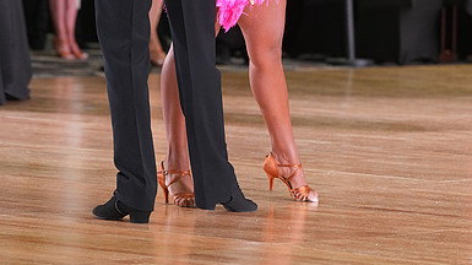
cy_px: -54
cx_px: 236
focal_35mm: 267
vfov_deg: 4.5
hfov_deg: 8.1
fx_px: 3340
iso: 2500
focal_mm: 169
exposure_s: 1/200
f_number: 4.5
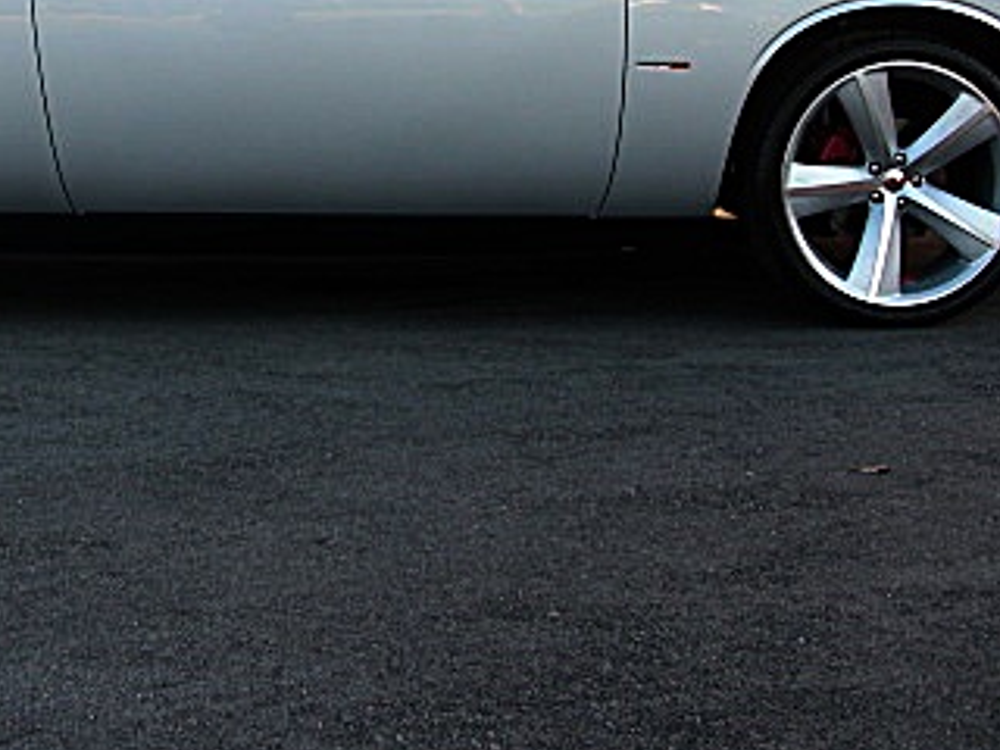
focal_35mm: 72
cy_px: 47
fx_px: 2080
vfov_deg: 20.0
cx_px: 272
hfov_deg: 26.7
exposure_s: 1/160
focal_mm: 6.3
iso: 50
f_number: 2.8
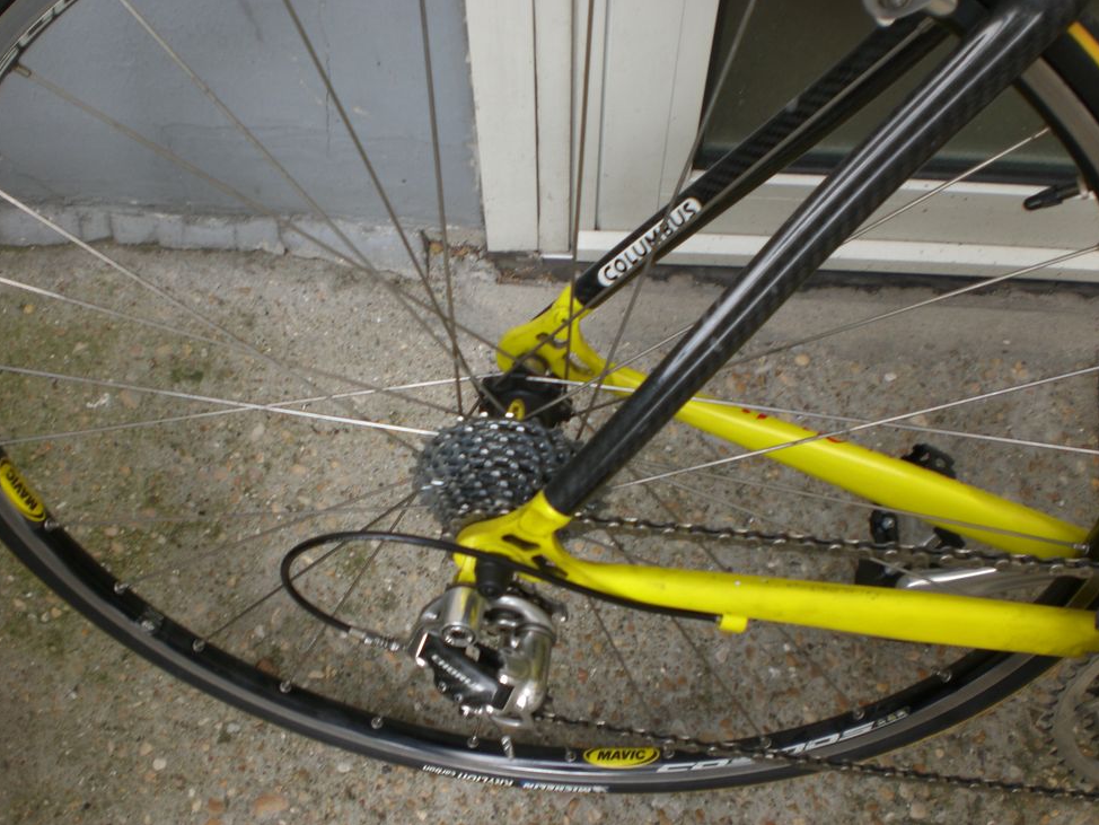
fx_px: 1238
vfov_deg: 36.8
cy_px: 403
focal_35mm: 39
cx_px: 538
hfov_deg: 47.8
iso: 50
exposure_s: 1/160
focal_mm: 6.3
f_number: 3.1
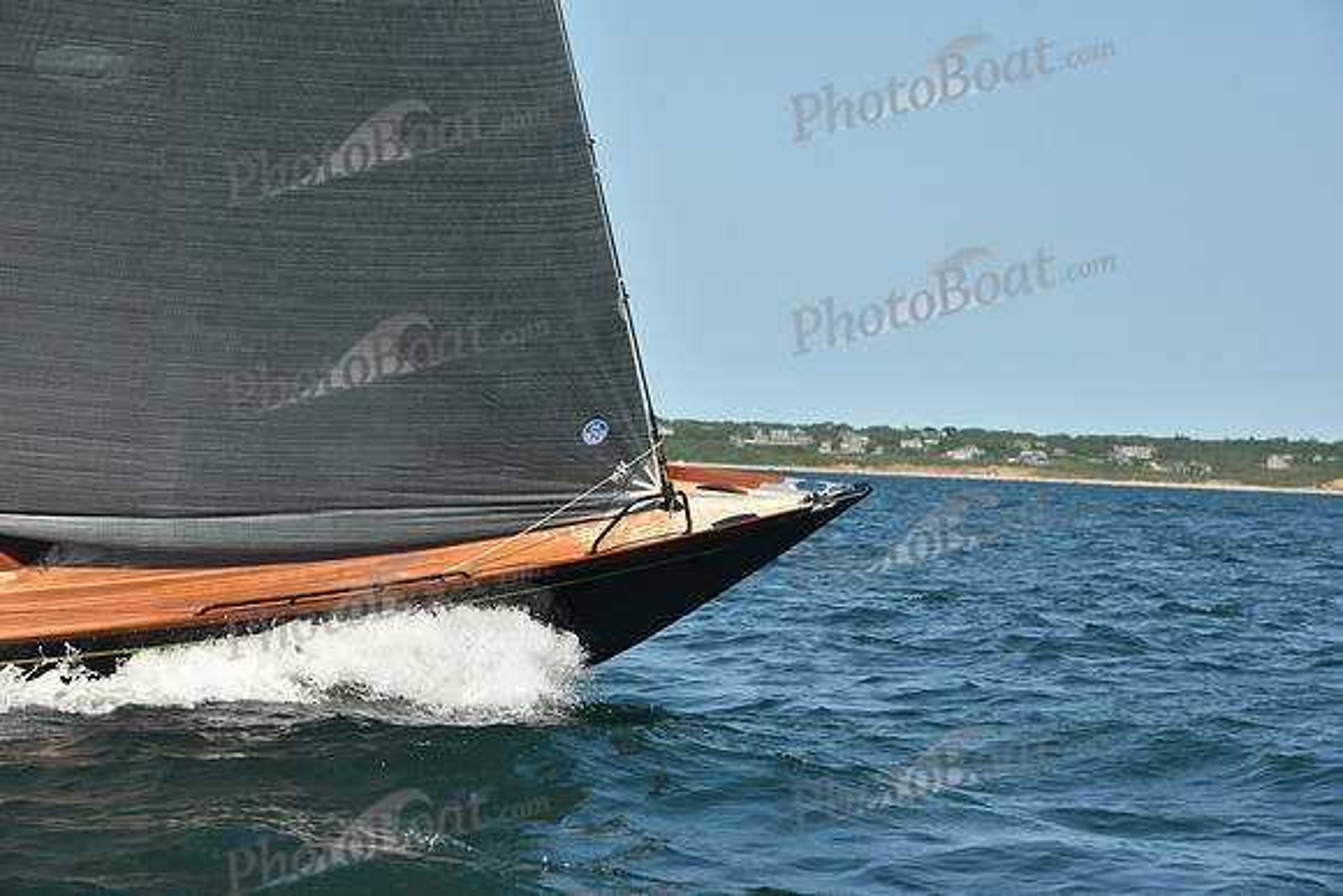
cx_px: 672
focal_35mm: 102
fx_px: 3806
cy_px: 448
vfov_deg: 13.4
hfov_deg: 20.0
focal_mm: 102
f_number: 8
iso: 320
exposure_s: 1/640
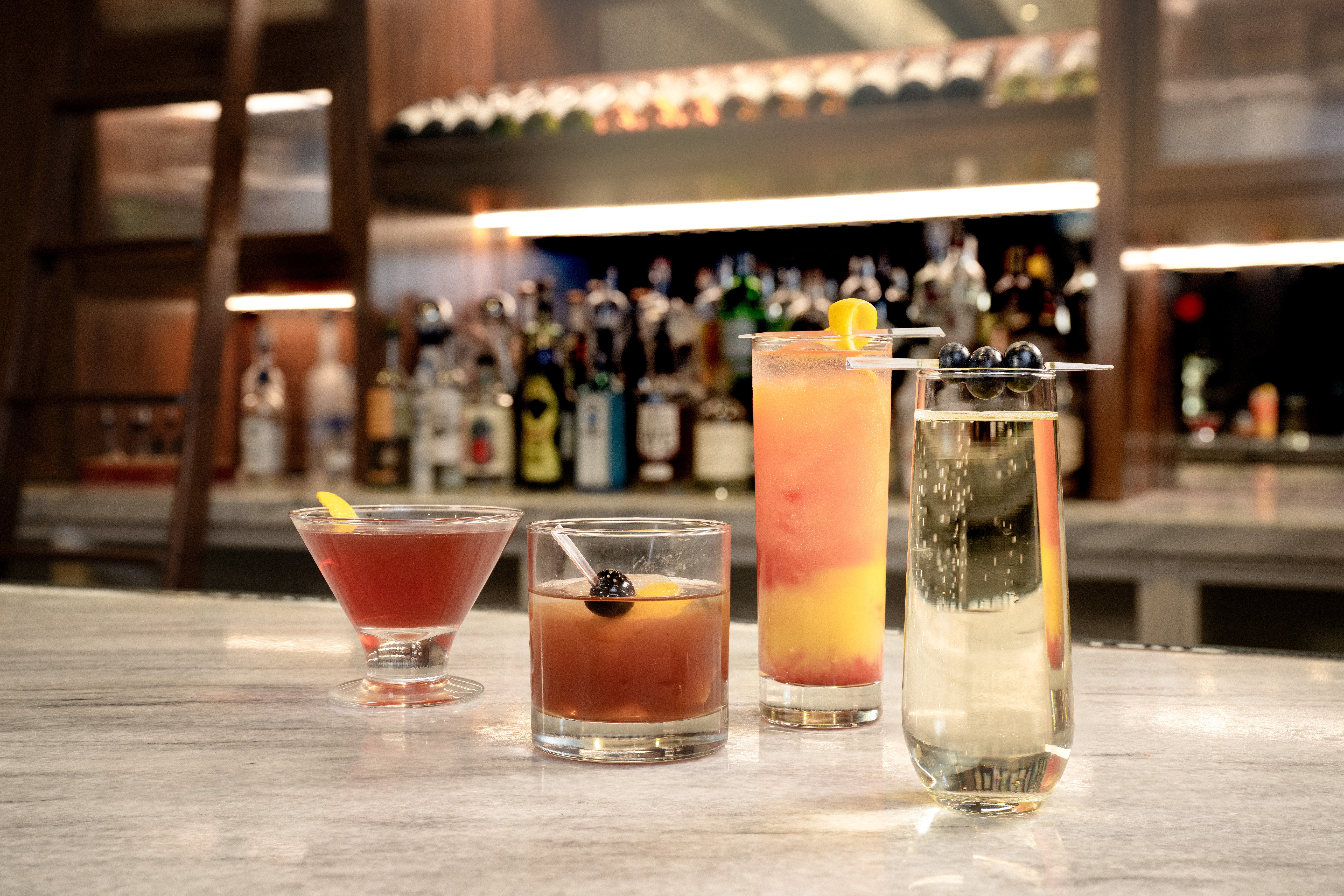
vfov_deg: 31.2
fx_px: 1605
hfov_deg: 45.4
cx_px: 672
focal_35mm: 43
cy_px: 448
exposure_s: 1/30
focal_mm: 43
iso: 400
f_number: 5.6
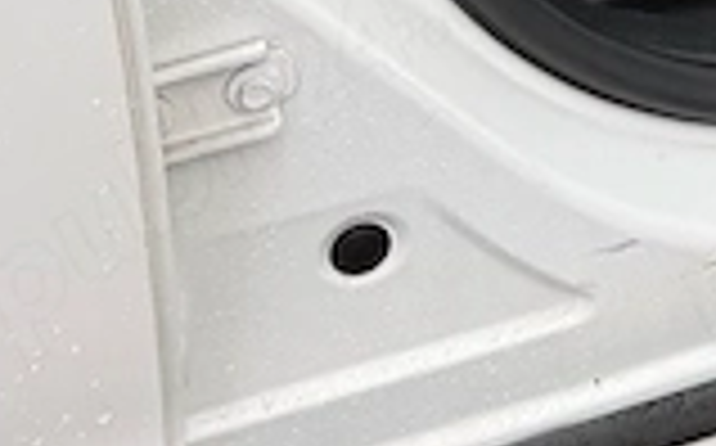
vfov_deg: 9.5
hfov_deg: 14.9
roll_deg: -1.7
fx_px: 2495
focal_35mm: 128
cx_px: 1148
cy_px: -482
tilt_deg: -26.9
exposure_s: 1/339
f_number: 1.78
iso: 100
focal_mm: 6.76
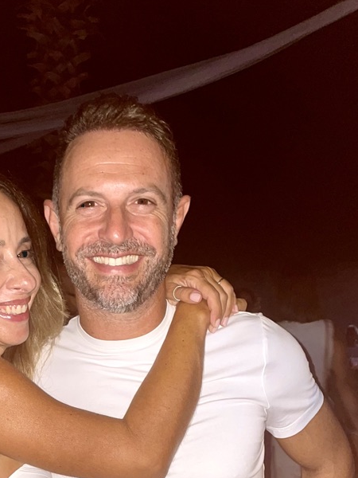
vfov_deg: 34.9
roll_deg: +4.1
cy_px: 423
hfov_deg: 27.2
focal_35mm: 52
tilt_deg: -7.6
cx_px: 45
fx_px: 717
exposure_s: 1/14
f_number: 1.6
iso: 32
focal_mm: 4.2
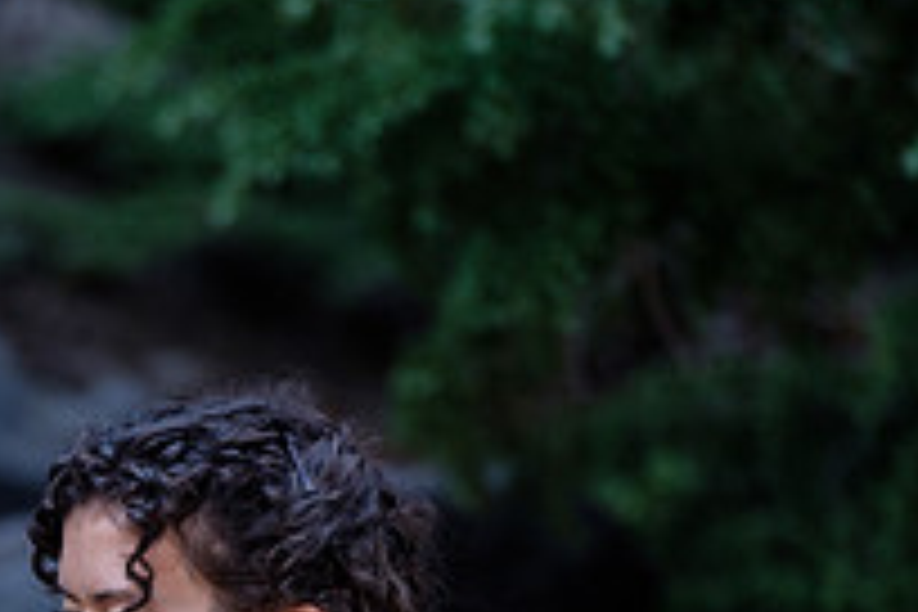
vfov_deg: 2.5
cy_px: 772
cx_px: -4
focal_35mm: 552
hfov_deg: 3.7
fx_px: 14075
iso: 640
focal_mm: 129.2
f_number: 2.8
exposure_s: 1/80
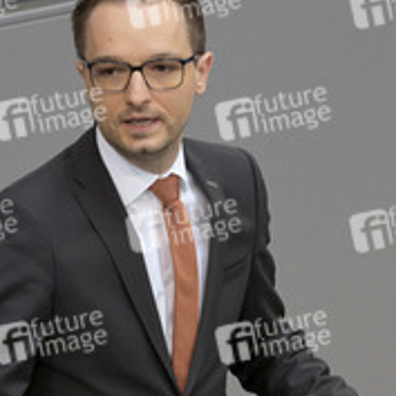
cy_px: 282
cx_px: 214
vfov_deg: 2.1
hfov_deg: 2.1
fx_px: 10626
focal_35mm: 821
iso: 8000
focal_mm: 380
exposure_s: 1/400
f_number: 5.6
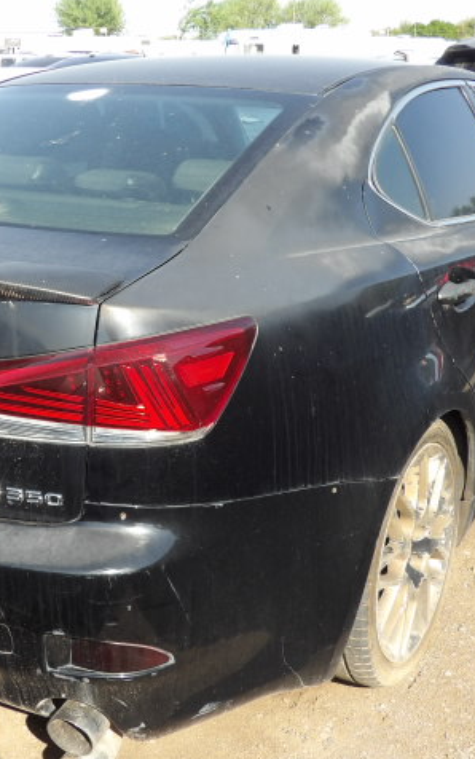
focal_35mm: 47
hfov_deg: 27.2
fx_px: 972
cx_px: 139
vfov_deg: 42.6
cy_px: 381
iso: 100
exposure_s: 1/320
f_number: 3.6
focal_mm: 5.9
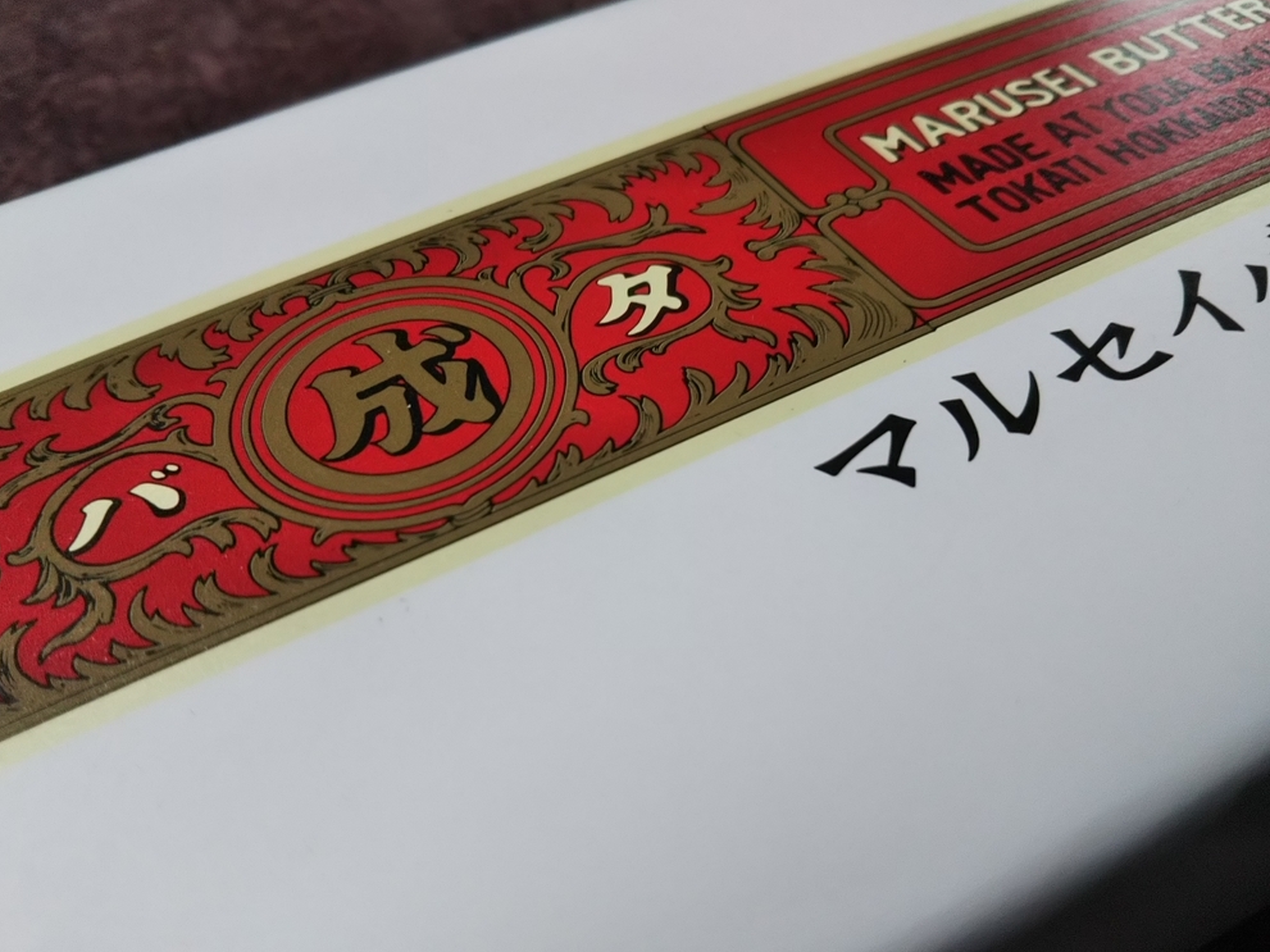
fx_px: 1137
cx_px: 615
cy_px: 464
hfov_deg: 58.3
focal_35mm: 31
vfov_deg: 45.4
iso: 64
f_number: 2.2
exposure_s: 1/30
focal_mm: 4
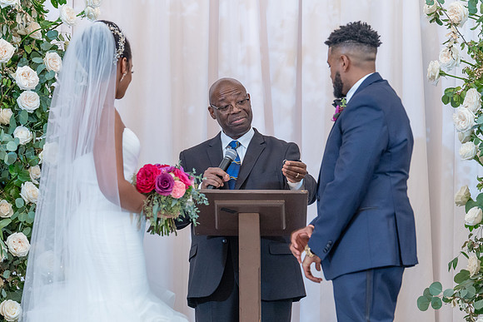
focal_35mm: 172
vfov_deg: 8.0
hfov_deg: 11.9
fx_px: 2313
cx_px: 219
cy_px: 173
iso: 2000
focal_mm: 156
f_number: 4
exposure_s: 1/100
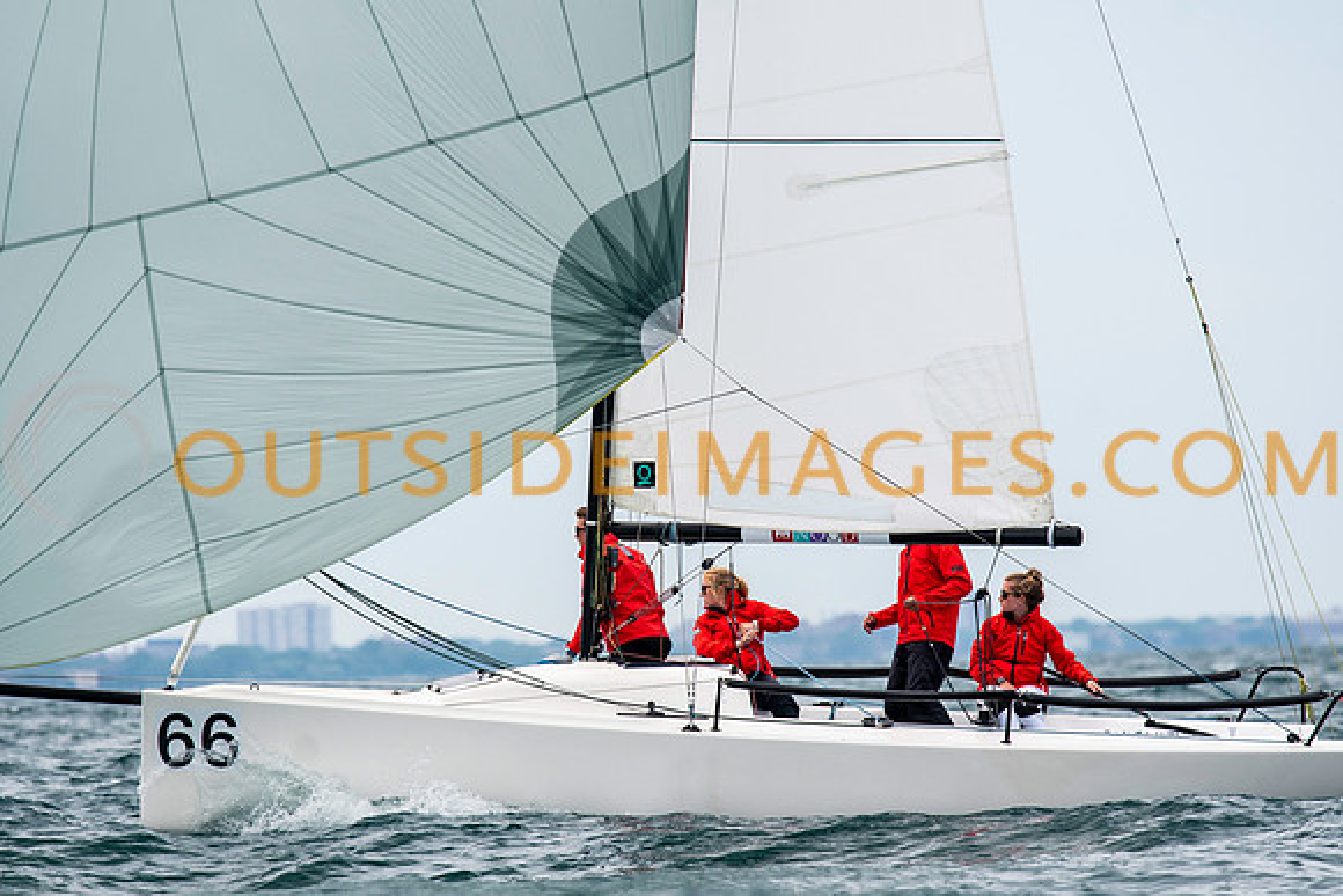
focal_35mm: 450
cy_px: 448
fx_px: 16803
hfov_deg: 4.6
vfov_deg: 3.1
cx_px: 672
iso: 400
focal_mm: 300
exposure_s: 1/1600
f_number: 5.6
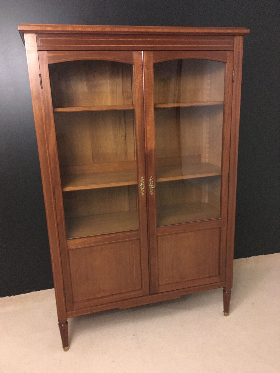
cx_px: 140
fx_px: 313
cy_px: 186
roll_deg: +2.2
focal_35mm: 29
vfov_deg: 61.7
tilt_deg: -15.6
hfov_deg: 48.2
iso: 400
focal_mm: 4.15
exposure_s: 1/17
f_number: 2.2
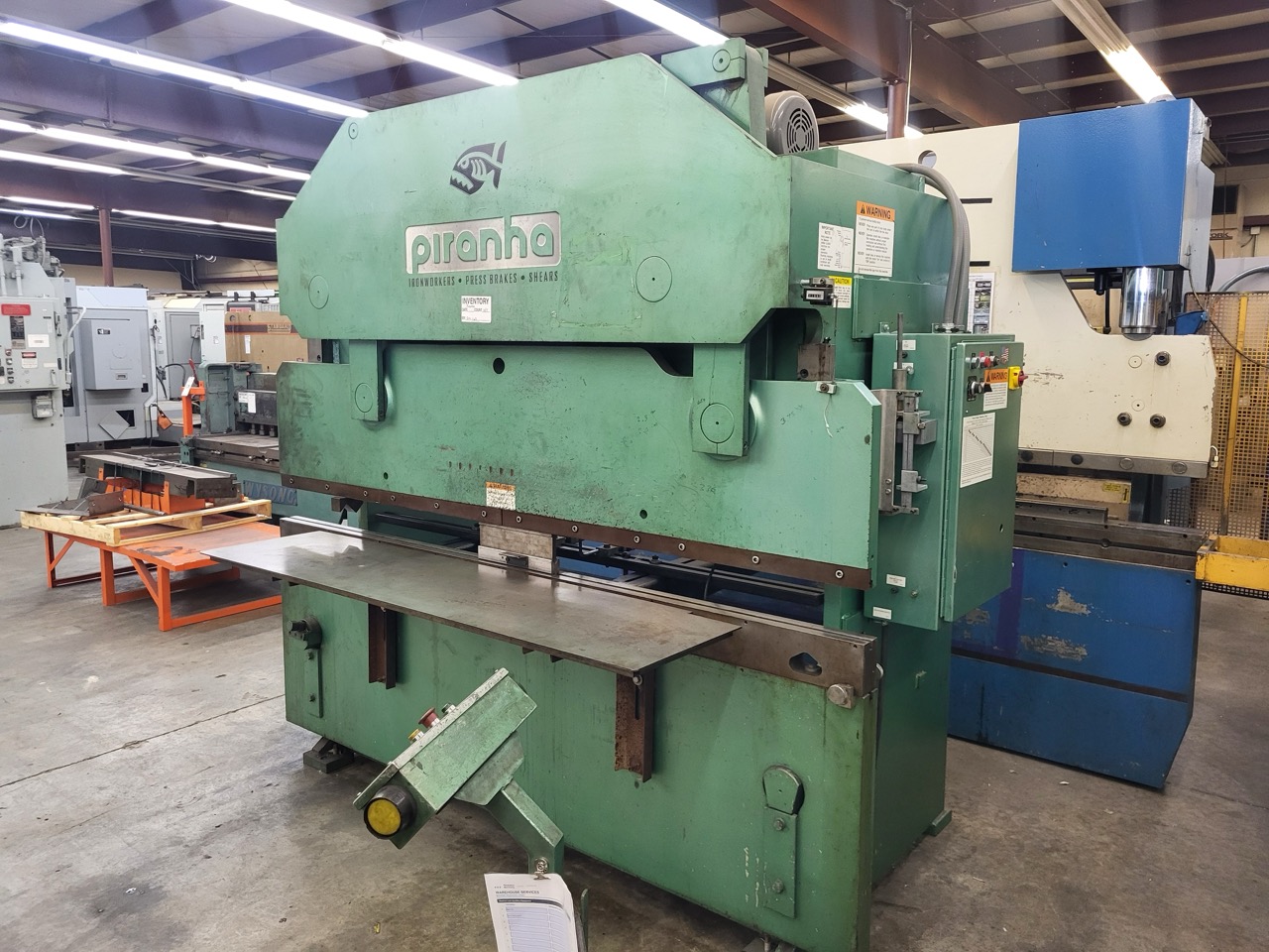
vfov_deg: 53.1
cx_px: 634
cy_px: 476
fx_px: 953
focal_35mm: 26
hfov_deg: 67.3
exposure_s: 1/120
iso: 320
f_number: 1.8
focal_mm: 5.4
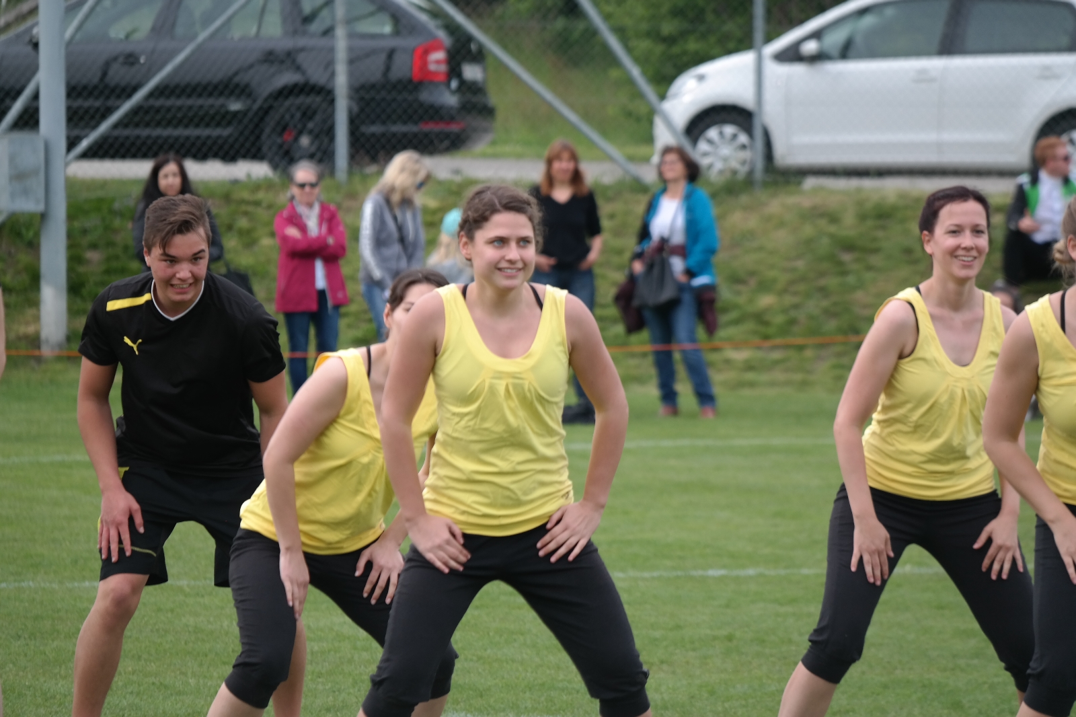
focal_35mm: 263
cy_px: 358
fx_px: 7859
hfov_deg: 7.8
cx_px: 538
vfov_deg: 5.2
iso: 200
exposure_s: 1/250
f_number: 5.6
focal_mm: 171
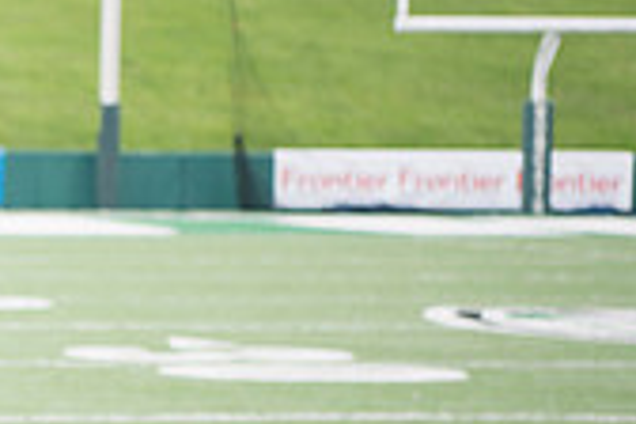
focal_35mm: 242
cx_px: -337
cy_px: 331
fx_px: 4275
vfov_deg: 5.7
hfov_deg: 8.3
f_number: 2.8
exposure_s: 1/200
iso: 400
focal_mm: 70
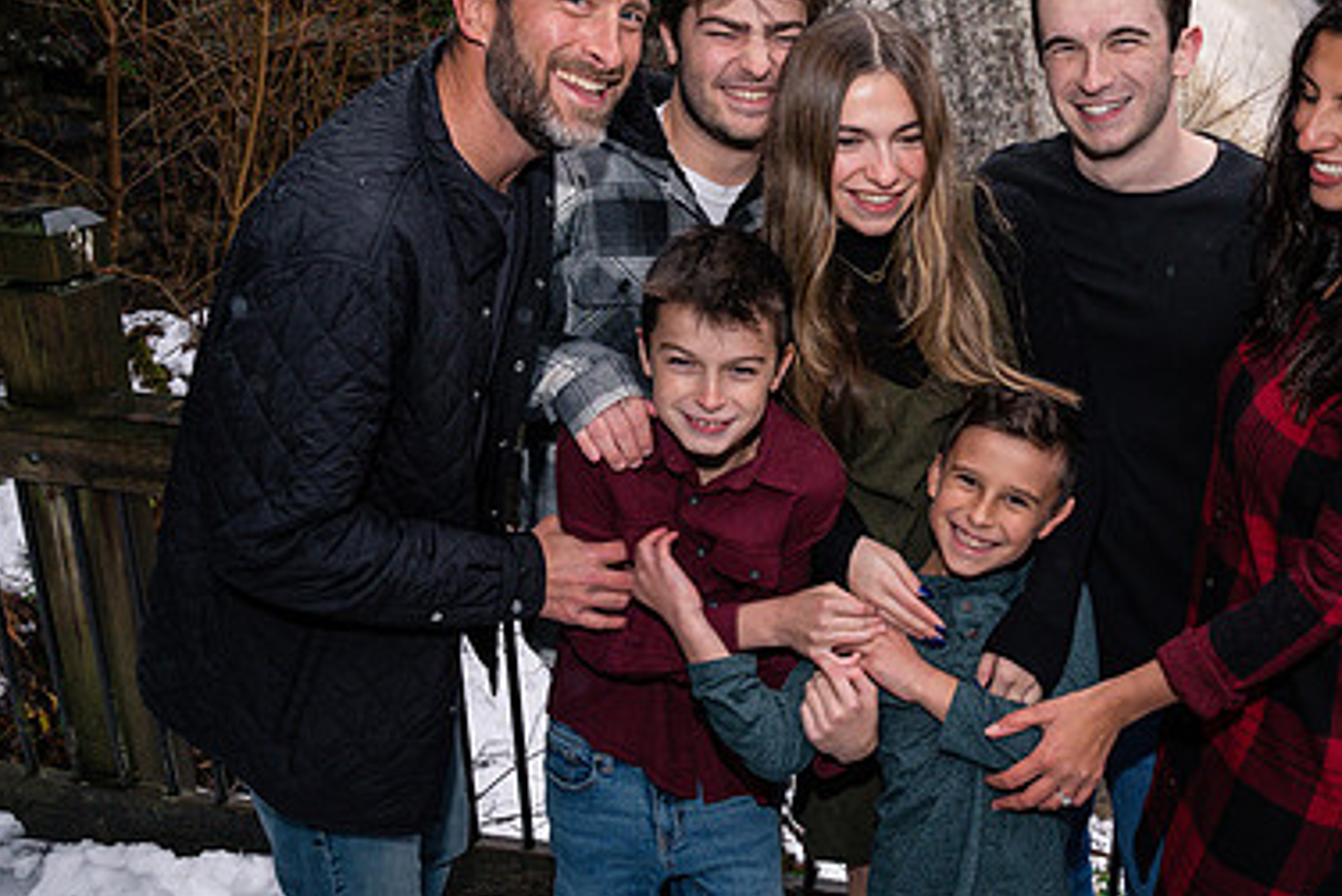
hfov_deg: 50.9
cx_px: 899
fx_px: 1380
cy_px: 402
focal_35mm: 37
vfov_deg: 35.9
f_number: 7.1
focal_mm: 24
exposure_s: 1/160
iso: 1000
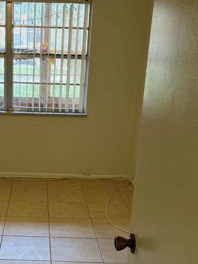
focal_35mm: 54
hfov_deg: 26.5
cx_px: 40
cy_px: 164
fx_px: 412
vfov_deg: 35.4
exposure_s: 1/60
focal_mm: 5.1
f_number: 1.6
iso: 80
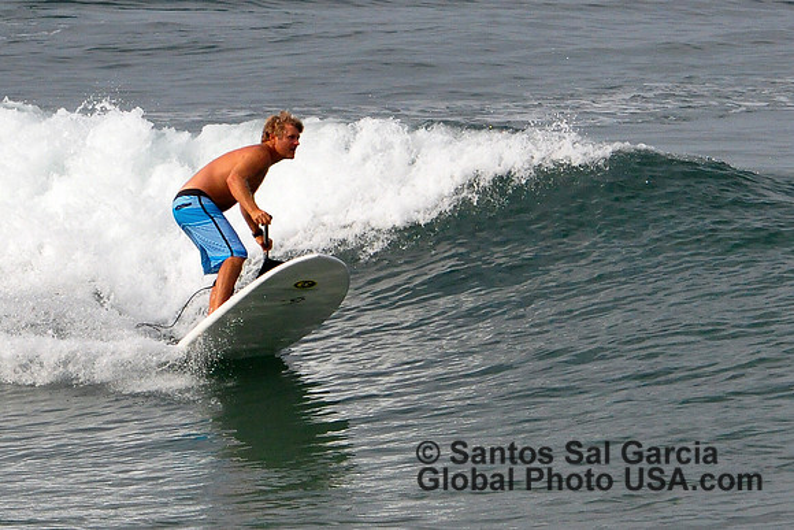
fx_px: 11912
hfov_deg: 3.8
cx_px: 397
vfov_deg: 2.5
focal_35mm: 540
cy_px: 265
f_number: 9
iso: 1250
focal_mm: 360
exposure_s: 1/2500
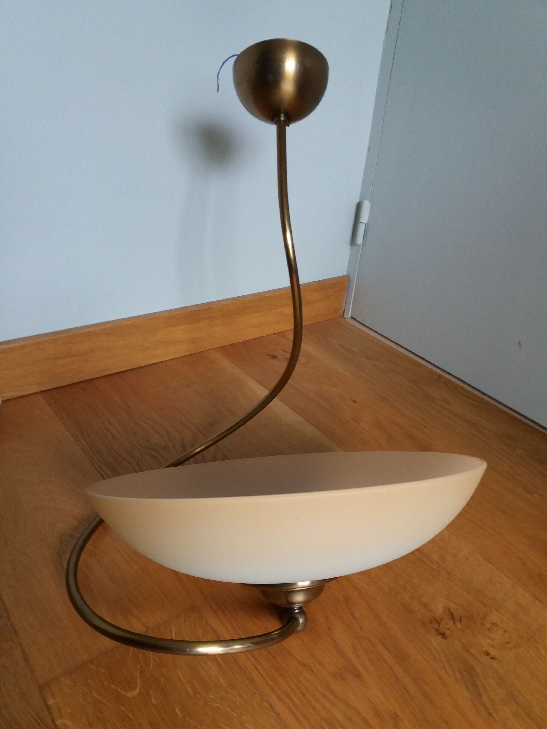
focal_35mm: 28
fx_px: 590
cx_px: 274
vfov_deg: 63.4
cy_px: 364
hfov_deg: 49.7
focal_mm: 3.7
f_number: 1.9
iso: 125
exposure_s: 1/33
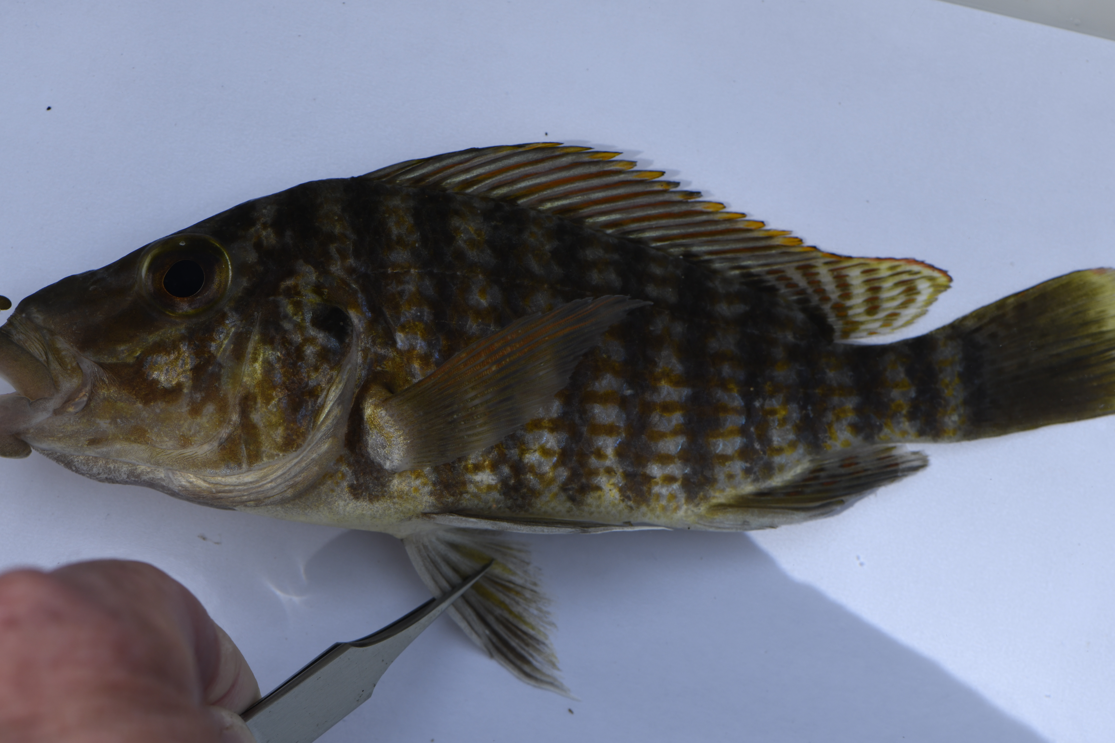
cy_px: 372
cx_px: 558
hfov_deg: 16.3
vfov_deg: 10.9
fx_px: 3901
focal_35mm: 126
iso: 320
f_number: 10
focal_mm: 105
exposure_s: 1/320
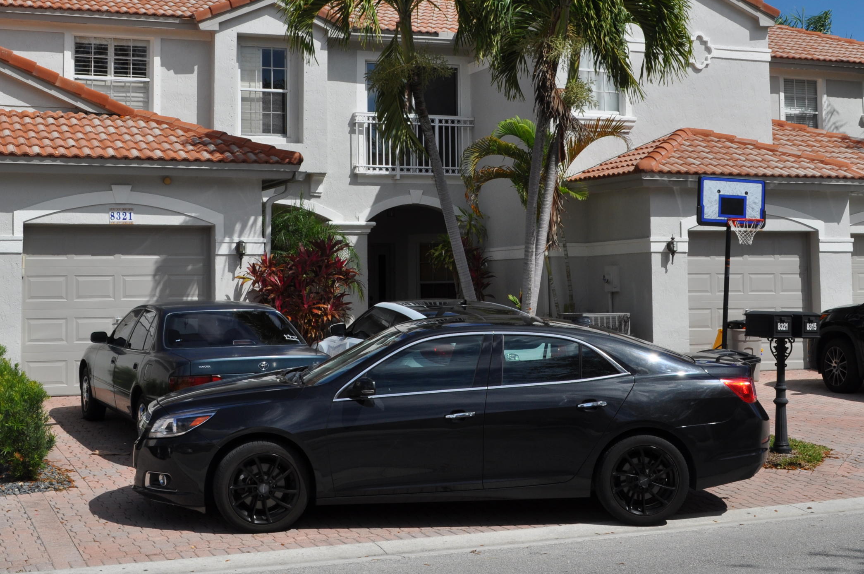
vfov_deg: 24.0
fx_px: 1342
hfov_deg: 35.7
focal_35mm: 56
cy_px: 188
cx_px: 448
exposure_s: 1/500
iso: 200
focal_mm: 26
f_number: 11
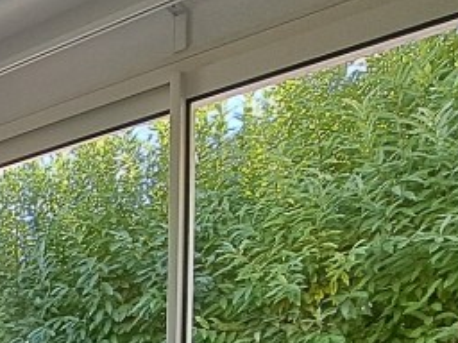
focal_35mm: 52
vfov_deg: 21.9
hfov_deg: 28.3
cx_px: -177
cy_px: 550
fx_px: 688
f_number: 2.2
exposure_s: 1/100
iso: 50
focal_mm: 1.74
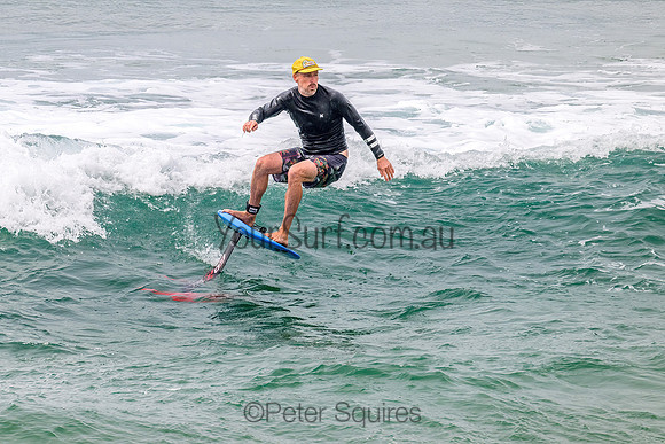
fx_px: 14700
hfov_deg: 2.6
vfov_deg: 1.7
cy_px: 157
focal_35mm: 796
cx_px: 209
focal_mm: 580
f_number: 11
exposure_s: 1/2000
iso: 640
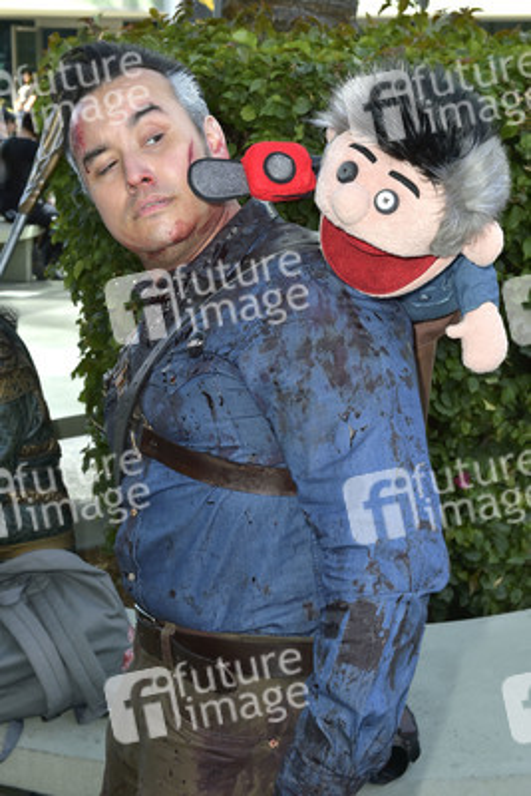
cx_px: 266
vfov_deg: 36.2
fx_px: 1216
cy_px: 398
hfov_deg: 24.6
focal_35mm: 55
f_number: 11
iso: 250
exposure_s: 1/250
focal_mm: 55
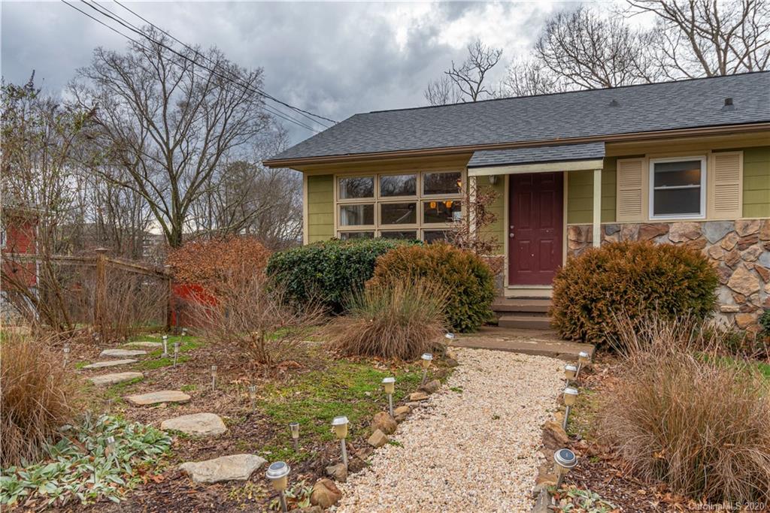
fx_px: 556
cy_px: 256
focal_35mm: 26
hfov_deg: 69.4
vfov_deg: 49.6
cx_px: 385
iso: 320
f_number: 7.1
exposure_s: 1/400
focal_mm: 26
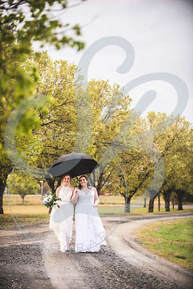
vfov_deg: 17.1
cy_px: 144
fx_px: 965
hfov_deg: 11.4
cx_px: 96
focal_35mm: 120
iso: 320
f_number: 2.8
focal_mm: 120
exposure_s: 1/250
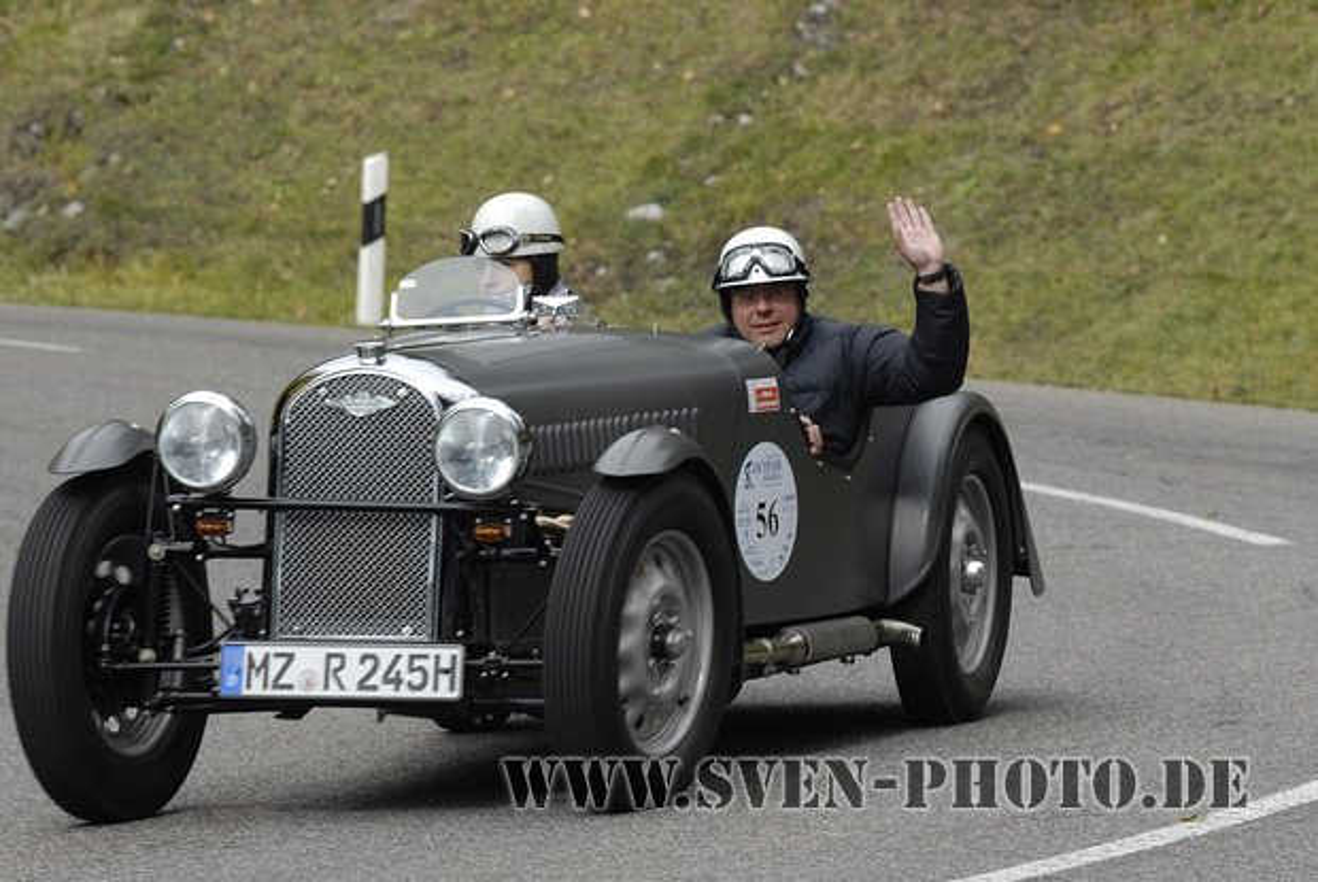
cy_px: 441
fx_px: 7422
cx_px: 659
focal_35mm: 202
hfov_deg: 10.1
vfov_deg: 6.8
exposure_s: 1/320
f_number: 7.1
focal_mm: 135
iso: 200
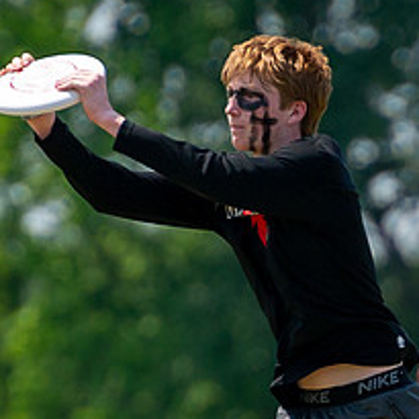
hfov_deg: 1.1
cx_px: 357
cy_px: 404
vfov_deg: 1.1
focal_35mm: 1568
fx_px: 21473
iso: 250
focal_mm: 280
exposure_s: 1/2000
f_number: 4
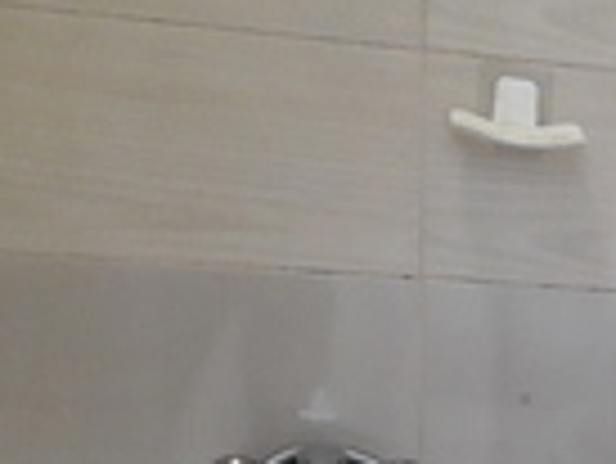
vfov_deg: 15.5
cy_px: 642
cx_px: 915
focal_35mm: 90
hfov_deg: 19.2
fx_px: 1603
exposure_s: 1/50
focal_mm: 3.6
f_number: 1.9
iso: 200
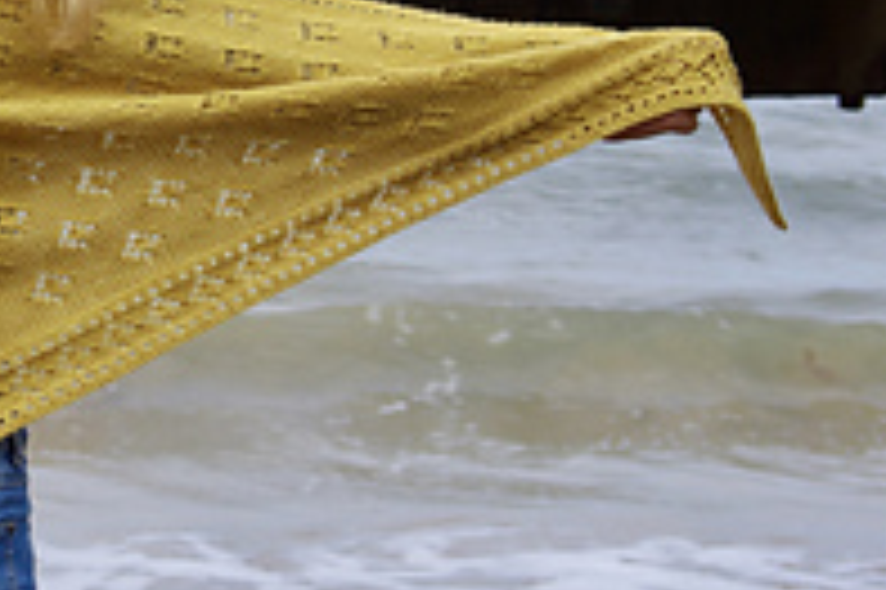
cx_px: -45
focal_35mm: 238
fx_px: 5852
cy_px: 45
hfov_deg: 8.6
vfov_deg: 5.8
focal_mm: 62.5
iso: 400
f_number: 9
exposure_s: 1/500
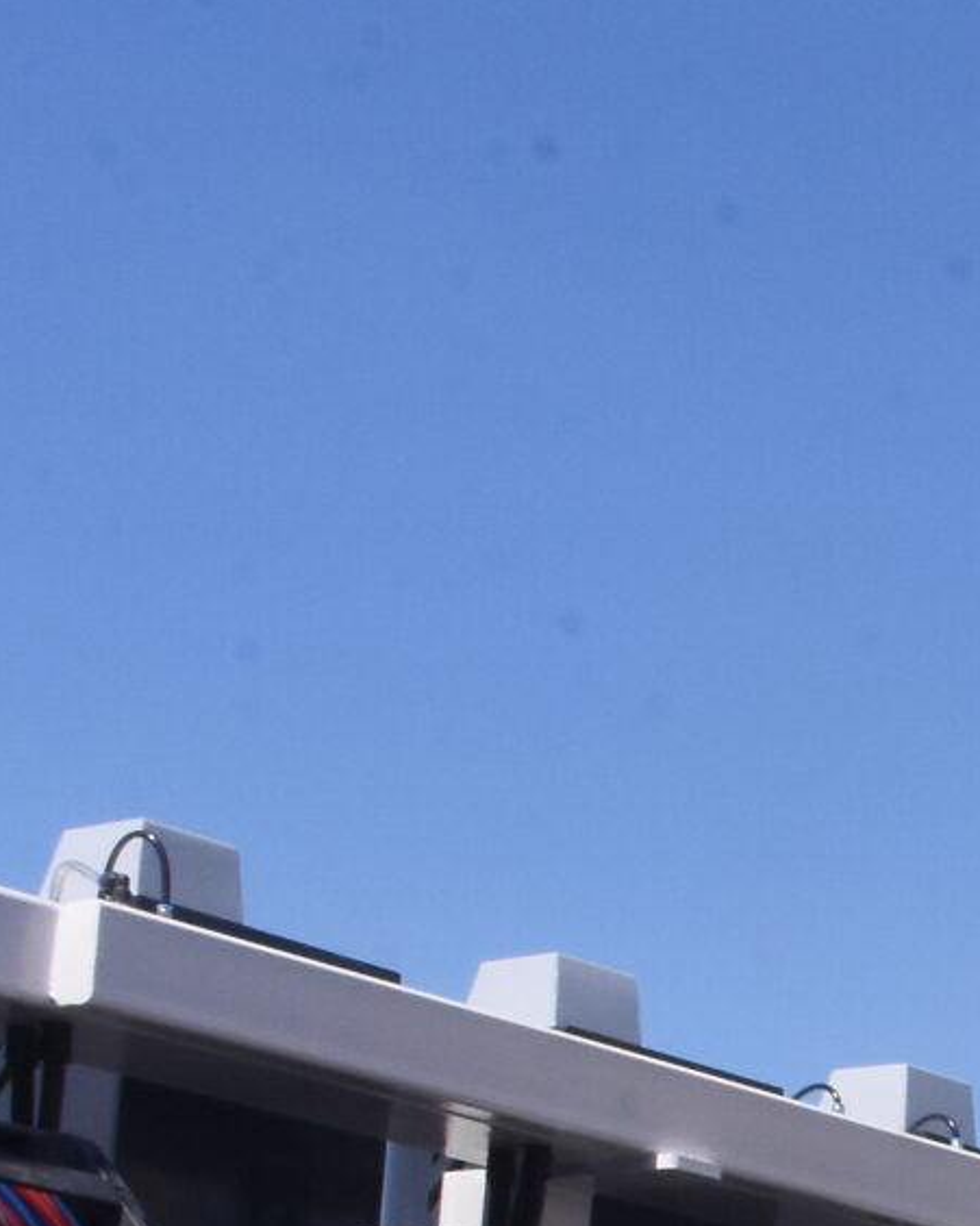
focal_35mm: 115
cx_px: 1764
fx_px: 4170
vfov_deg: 15.7
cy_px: 1701
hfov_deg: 12.3
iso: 800
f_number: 22
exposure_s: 1/320
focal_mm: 18
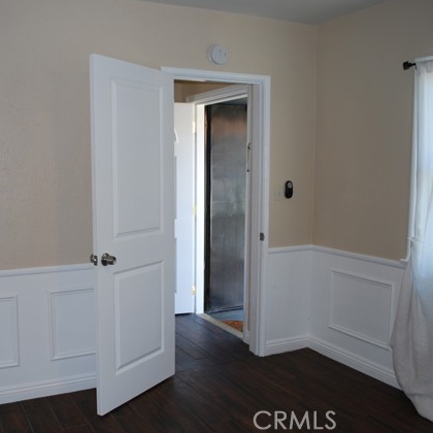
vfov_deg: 47.2
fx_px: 495
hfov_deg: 46.6
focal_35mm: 35
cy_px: 214
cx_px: 151
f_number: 3.5
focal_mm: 18
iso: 200
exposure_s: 1/60
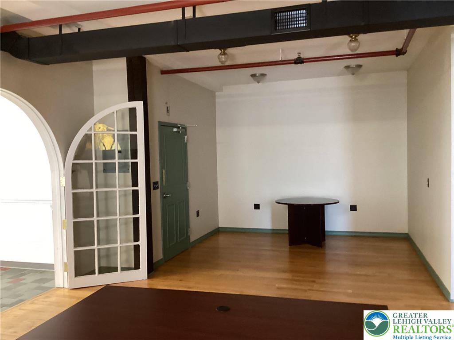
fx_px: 407
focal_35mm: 31
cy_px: 170
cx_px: 227
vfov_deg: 45.4
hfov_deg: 58.4
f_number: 2.4
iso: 400
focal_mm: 3.3
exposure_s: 1/30
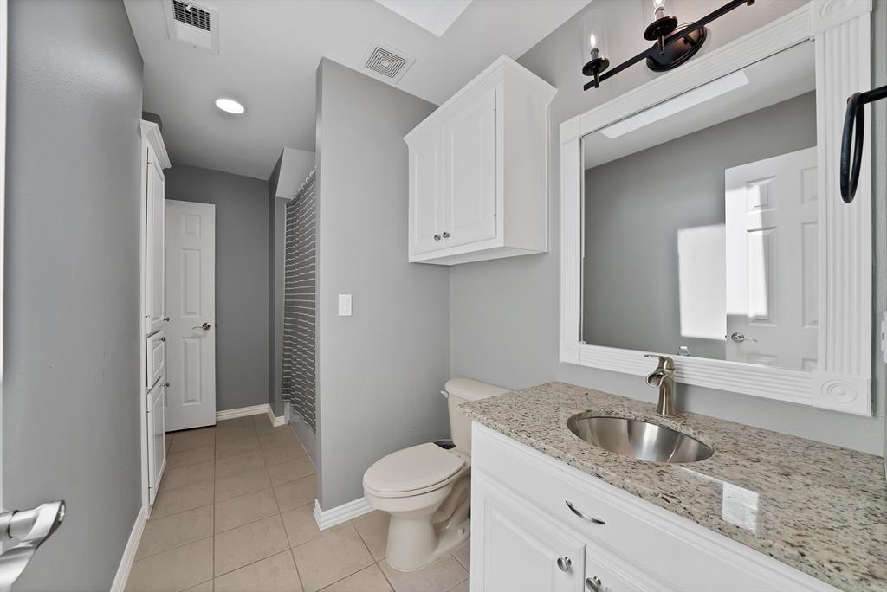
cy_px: 296
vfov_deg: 90.1
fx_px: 296
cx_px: 444
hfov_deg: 112.6
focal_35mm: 12
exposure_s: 1/40
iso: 640
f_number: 9
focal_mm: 12
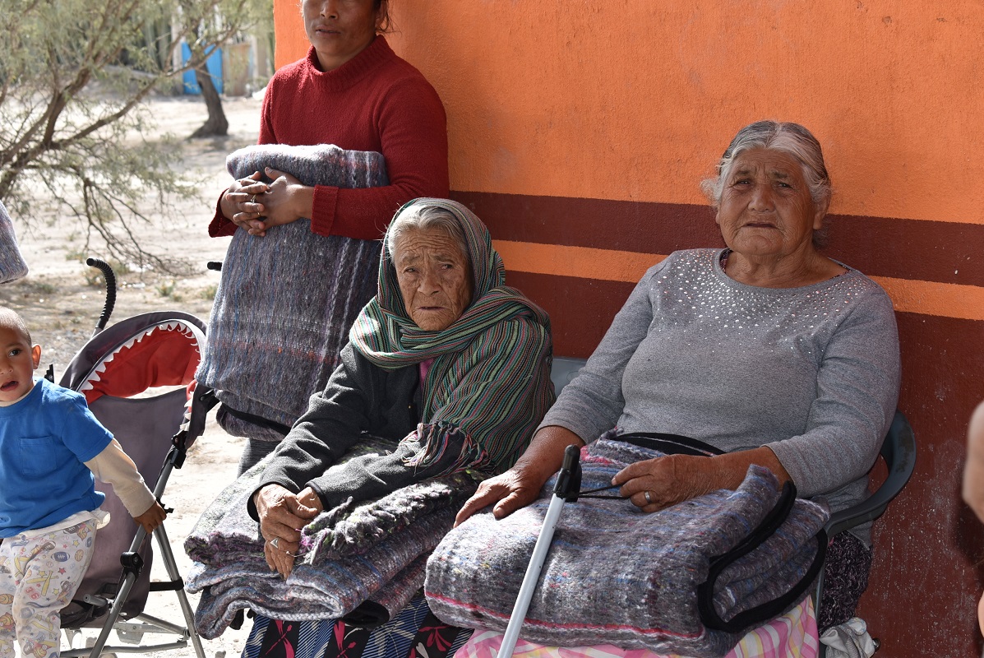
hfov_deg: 24.6
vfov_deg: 16.6
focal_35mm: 82
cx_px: 492
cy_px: 329
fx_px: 2257
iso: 100
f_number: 7.1
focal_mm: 55
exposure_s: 1/200
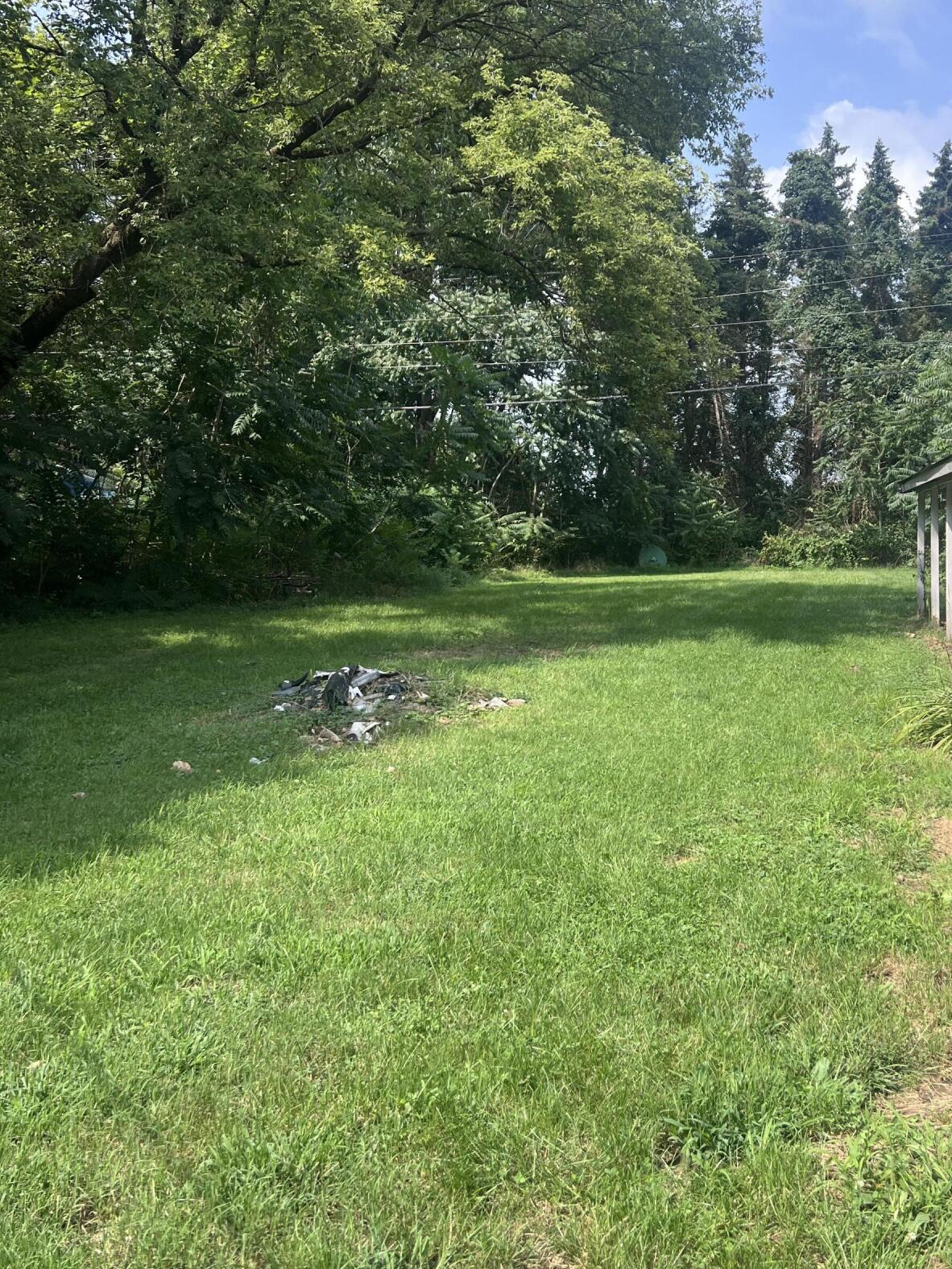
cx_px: 603
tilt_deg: -5.3
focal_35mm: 33
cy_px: 600
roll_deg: -1.8
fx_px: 1210
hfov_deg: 42.6
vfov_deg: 55.3
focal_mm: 5.7
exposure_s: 1/1645
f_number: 1.5
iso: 50
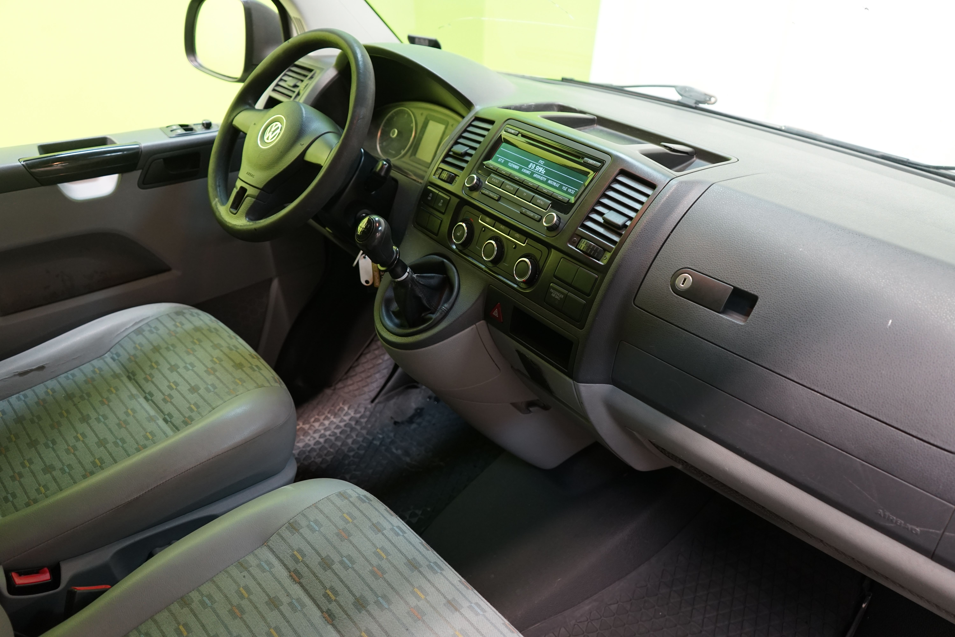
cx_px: 478
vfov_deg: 46.4
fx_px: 743
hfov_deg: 65.5
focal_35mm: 28
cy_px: 318
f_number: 3.5
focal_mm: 28
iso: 1000
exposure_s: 1/30
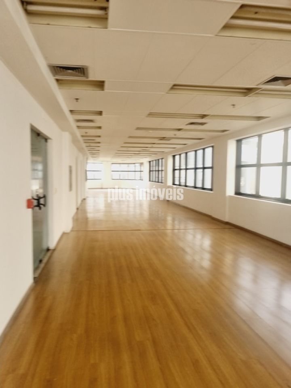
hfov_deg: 53.1
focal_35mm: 26
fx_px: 291
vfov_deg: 67.3
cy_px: 194
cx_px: 146
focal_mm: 5.4
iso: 64
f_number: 1.8
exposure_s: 1/120
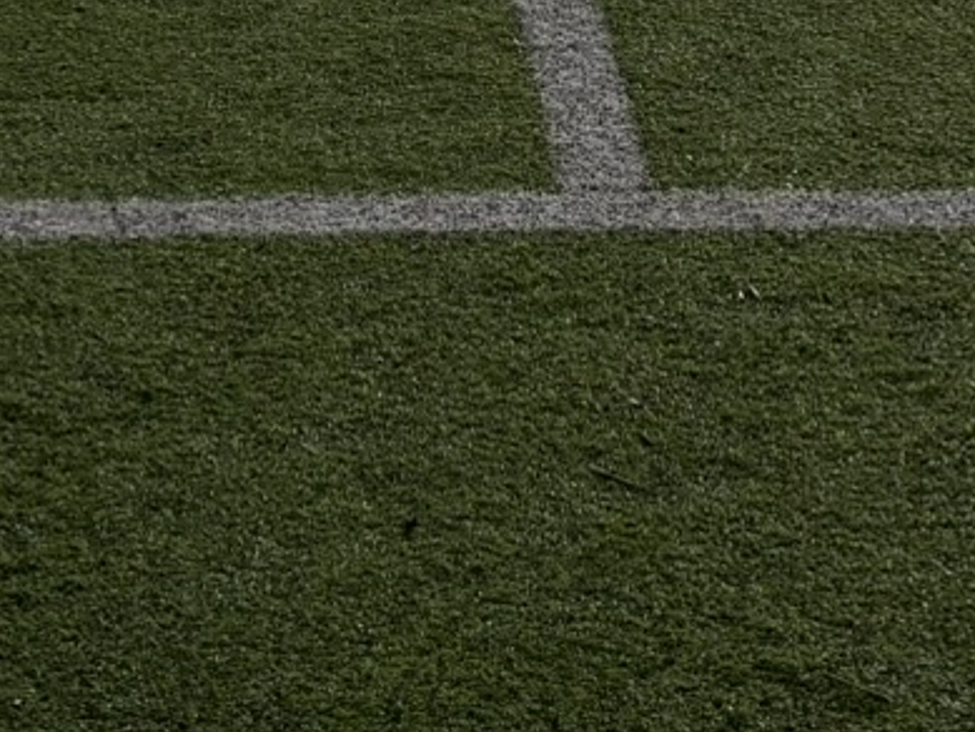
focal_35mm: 137
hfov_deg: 14.4
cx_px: 479
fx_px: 3860
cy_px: -1020
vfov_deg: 9.6
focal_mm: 5.96
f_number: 1.6
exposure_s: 1/10989
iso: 50
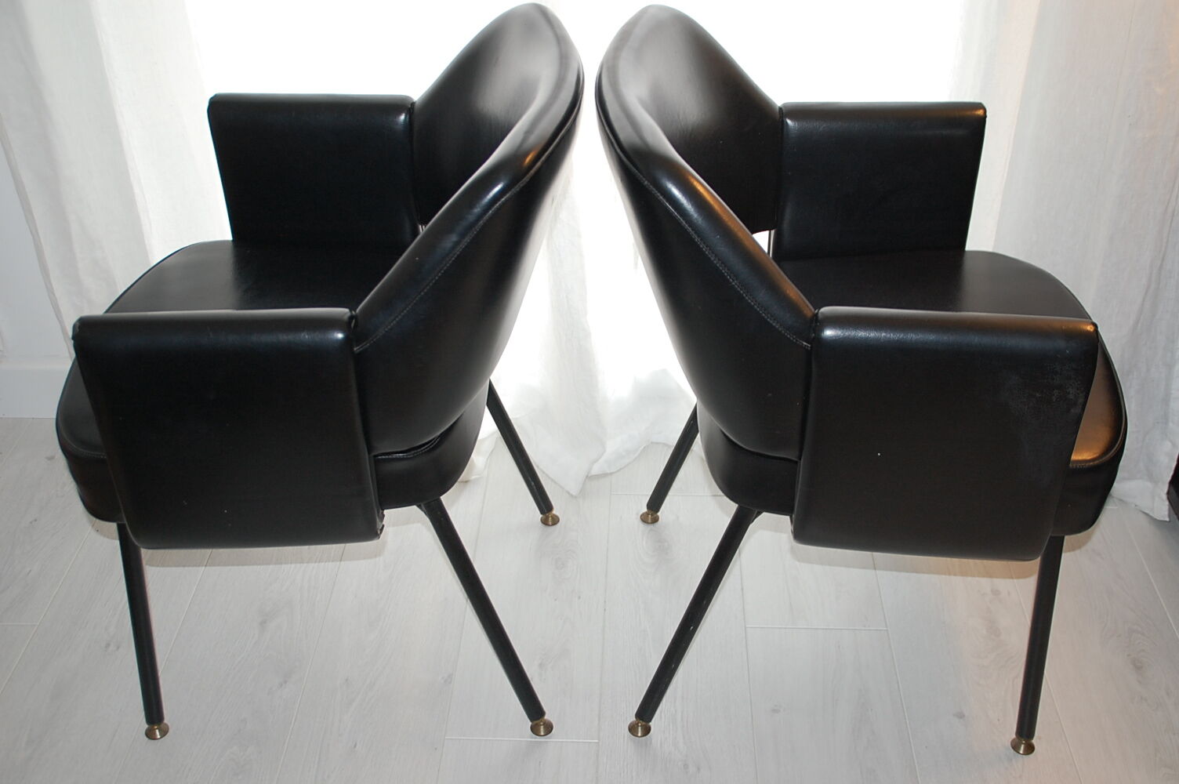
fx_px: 1374
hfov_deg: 46.4
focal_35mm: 42
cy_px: 392
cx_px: 590
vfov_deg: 31.8
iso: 400
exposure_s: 1/60
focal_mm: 28
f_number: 4
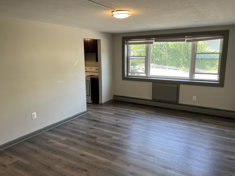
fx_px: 177
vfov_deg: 53.1
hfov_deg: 67.3
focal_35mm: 26
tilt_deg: -11.8
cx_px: 118
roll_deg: +0.6
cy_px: 88
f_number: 1.6
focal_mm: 5.1
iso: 100
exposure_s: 1/120
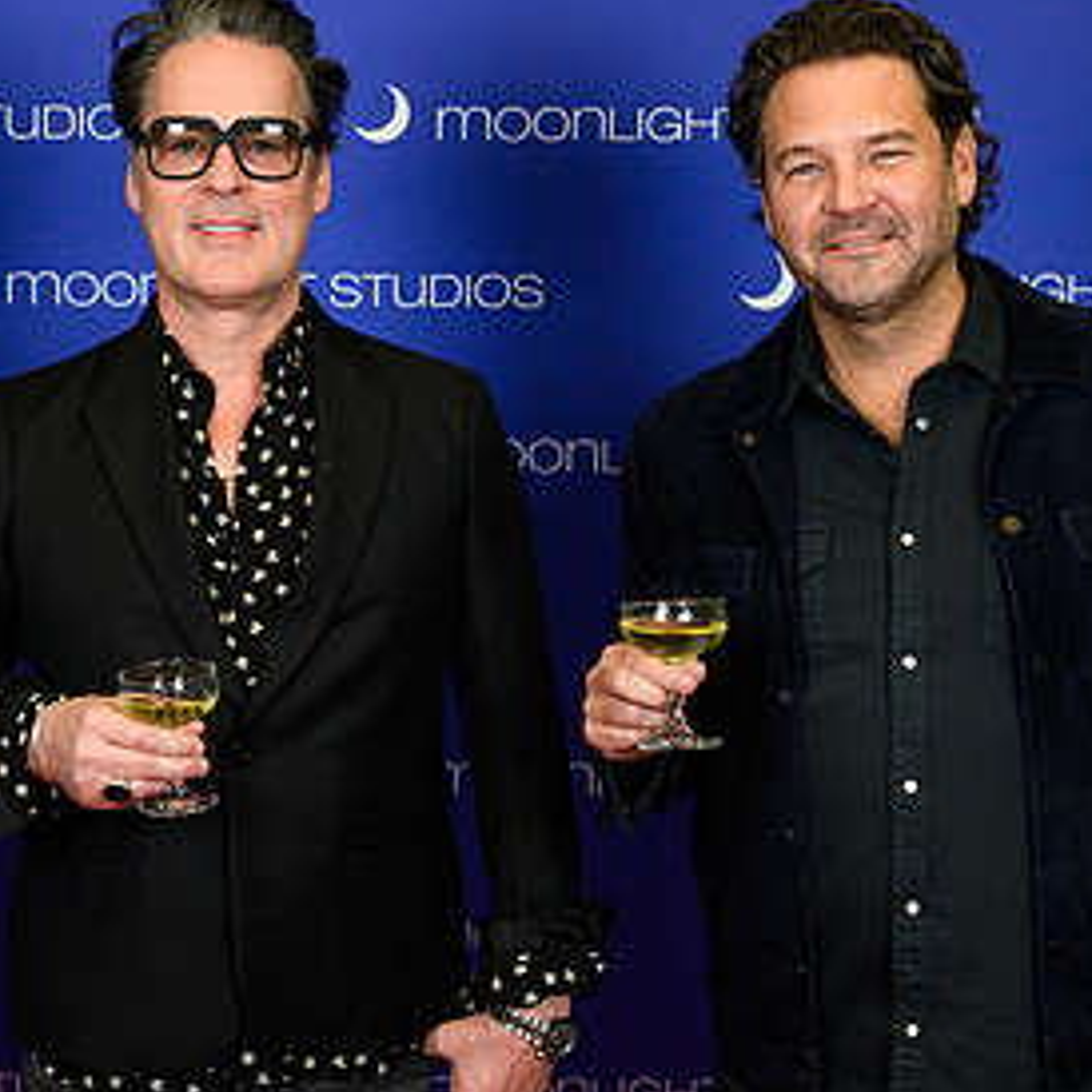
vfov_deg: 24.0
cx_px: 259
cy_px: 562
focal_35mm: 72
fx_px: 2570
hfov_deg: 23.7
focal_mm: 40
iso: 1000
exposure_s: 1/400
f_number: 5
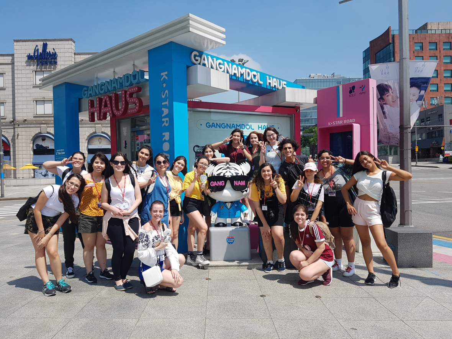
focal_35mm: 26
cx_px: 226
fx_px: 339
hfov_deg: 67.3
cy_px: 170
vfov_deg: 53.1
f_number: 1.7
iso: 50
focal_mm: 4.2
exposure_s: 1/2784
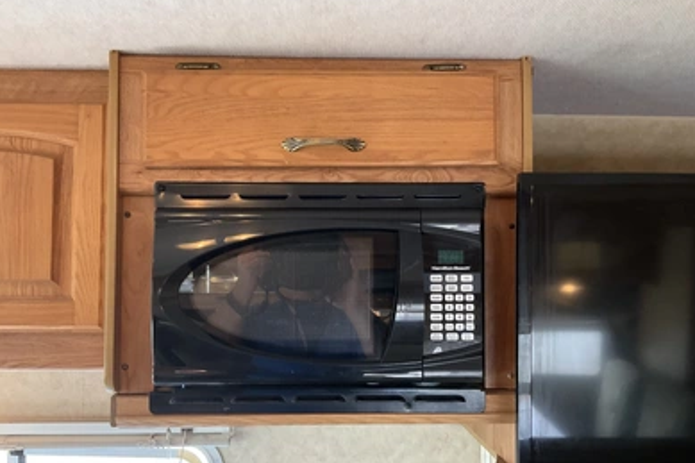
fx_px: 598
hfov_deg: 60.3
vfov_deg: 42.2
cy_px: 259
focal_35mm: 31
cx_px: 343
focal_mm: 3
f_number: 1.8
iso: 200
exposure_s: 1/60
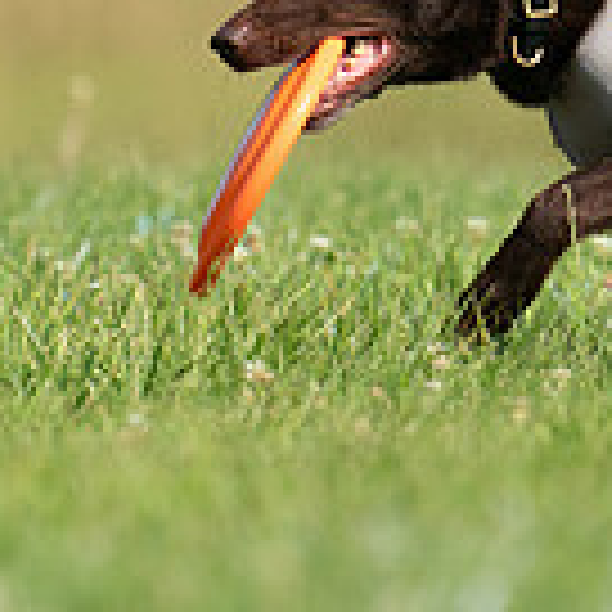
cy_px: -101
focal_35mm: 2183
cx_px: 400
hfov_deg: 0.8
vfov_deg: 0.8
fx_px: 43665
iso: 1000
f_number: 6.3
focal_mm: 600
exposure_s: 1/4000
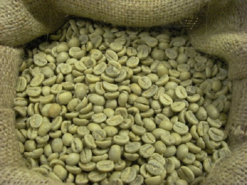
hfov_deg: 49.0
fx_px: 271
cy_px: 92
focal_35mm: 38
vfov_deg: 37.7
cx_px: 124
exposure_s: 1/50
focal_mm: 6.3
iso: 320
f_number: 3.3
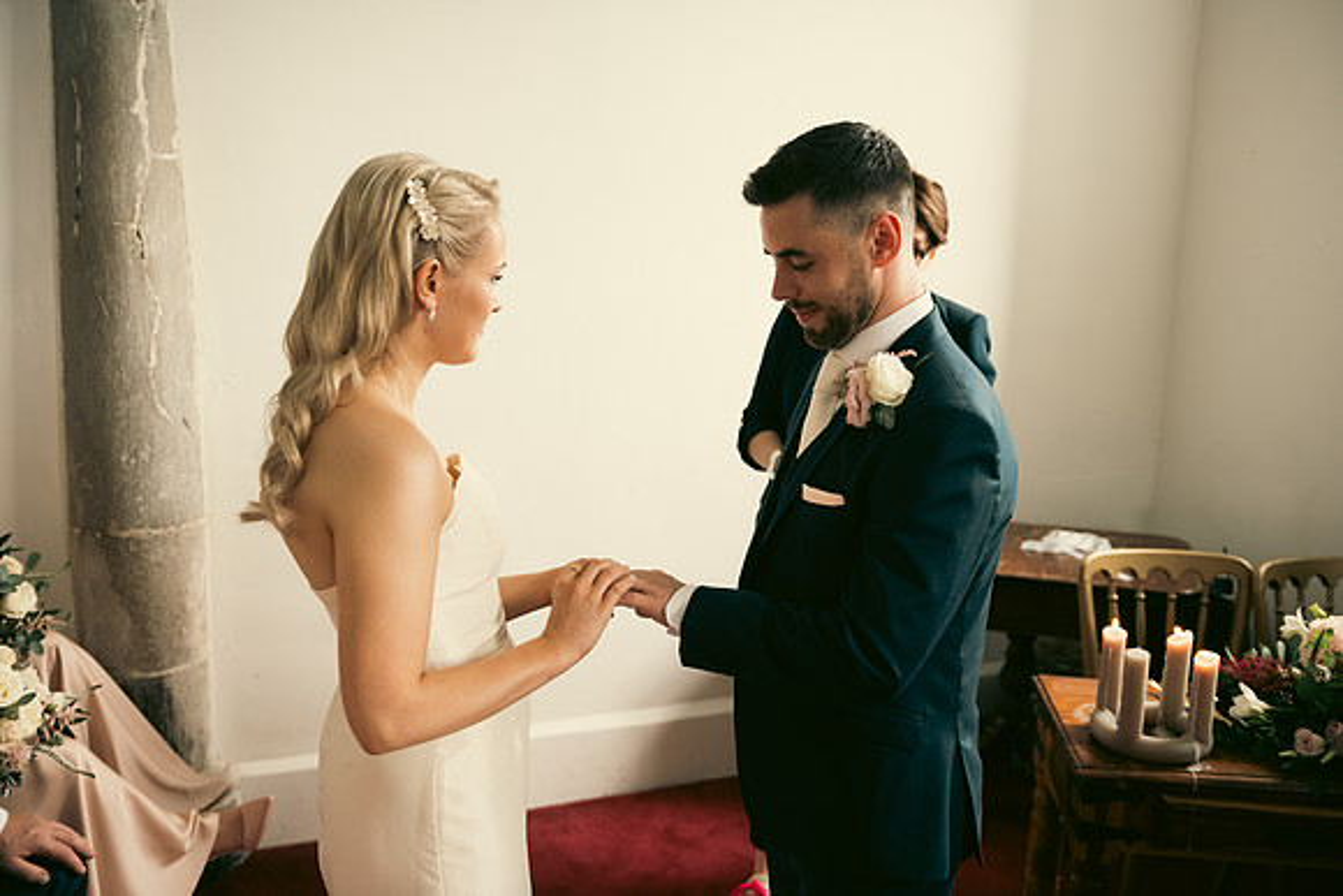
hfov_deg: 55.8
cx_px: 672
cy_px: 448
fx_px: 1269
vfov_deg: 38.9
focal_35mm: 34
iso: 800
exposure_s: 1/160
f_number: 3.5
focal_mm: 34
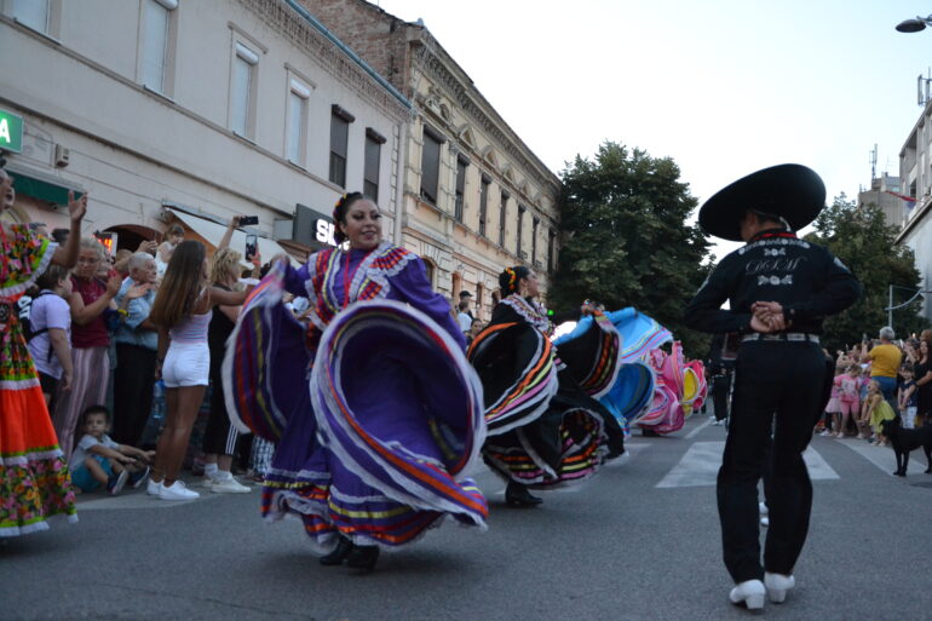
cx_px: 466
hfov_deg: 53.1
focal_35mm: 36
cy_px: 310
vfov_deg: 36.9
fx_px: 932
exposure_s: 1/125
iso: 1600
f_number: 4.5
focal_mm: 24
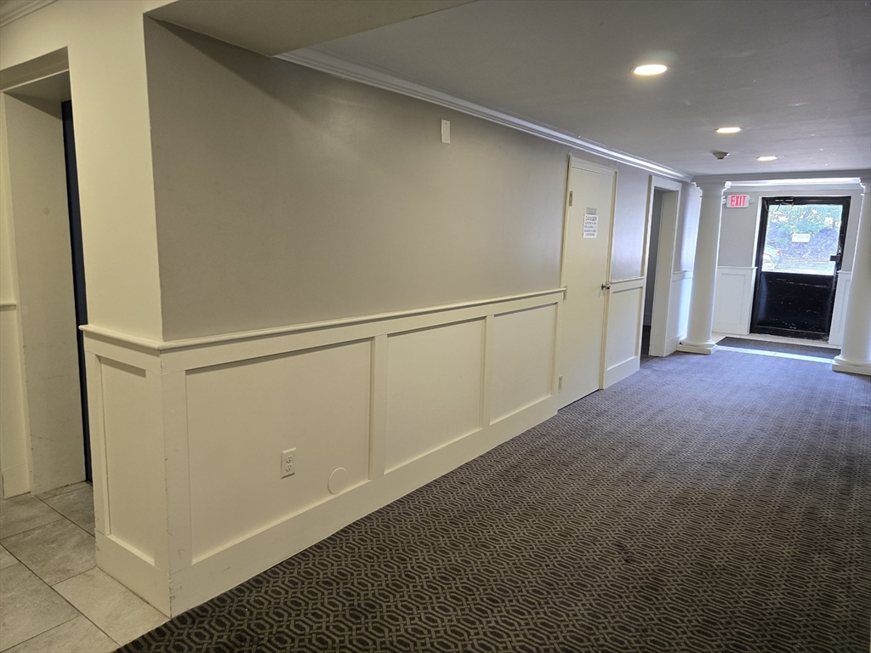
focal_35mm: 23
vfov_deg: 58.9
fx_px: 579
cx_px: 436
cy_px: 326
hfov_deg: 73.9
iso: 320
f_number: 1.7
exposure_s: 1/120
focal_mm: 6.3
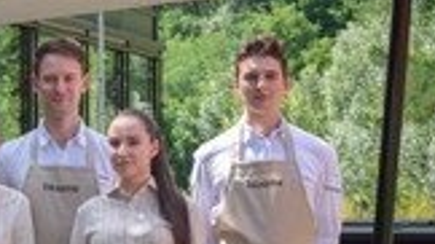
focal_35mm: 162
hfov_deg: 13.2
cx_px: 75
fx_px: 1868
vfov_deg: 7.5
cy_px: 231
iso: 100
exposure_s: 1/80
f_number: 5
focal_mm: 50
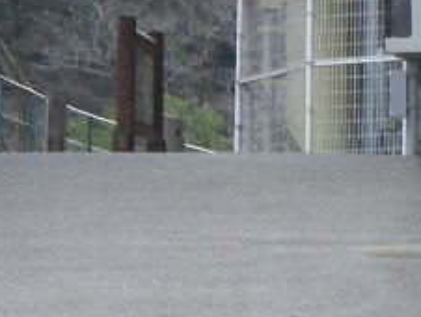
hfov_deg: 7.7
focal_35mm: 258
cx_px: 287
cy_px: -308
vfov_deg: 5.6
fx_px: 3141
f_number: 4.1
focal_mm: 10.2
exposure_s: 1/80
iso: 80
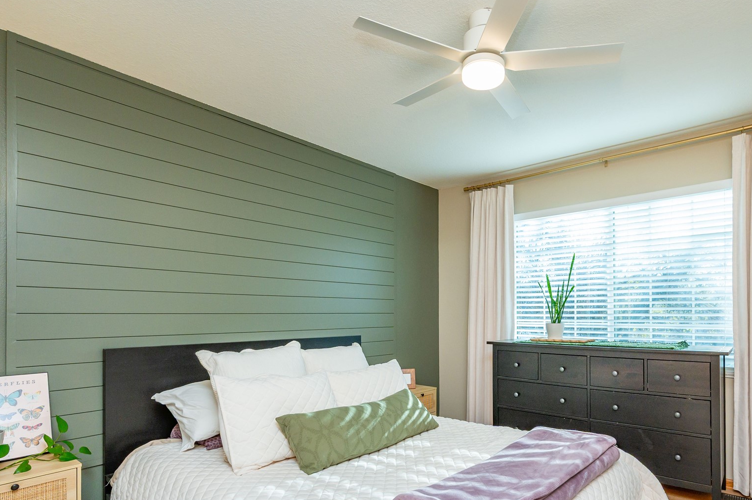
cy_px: 318
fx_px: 417
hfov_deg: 83.5
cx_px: 432
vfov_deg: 60.9
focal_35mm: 20
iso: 1250
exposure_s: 1/200
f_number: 9
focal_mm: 14
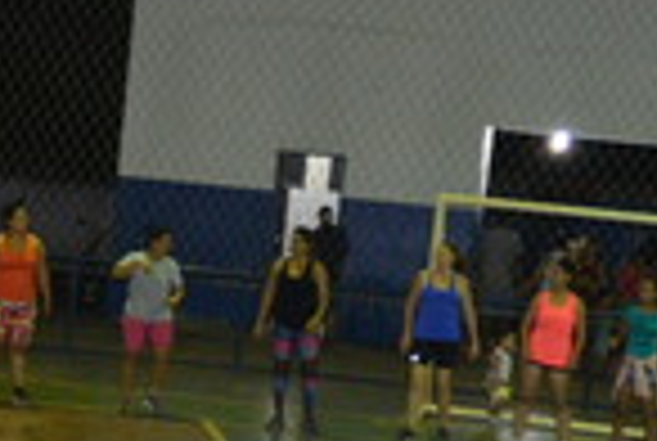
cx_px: -126
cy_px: 716
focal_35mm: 166
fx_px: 3036
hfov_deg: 12.1
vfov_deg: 8.1
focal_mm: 18
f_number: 3.5
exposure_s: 1/60
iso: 1250
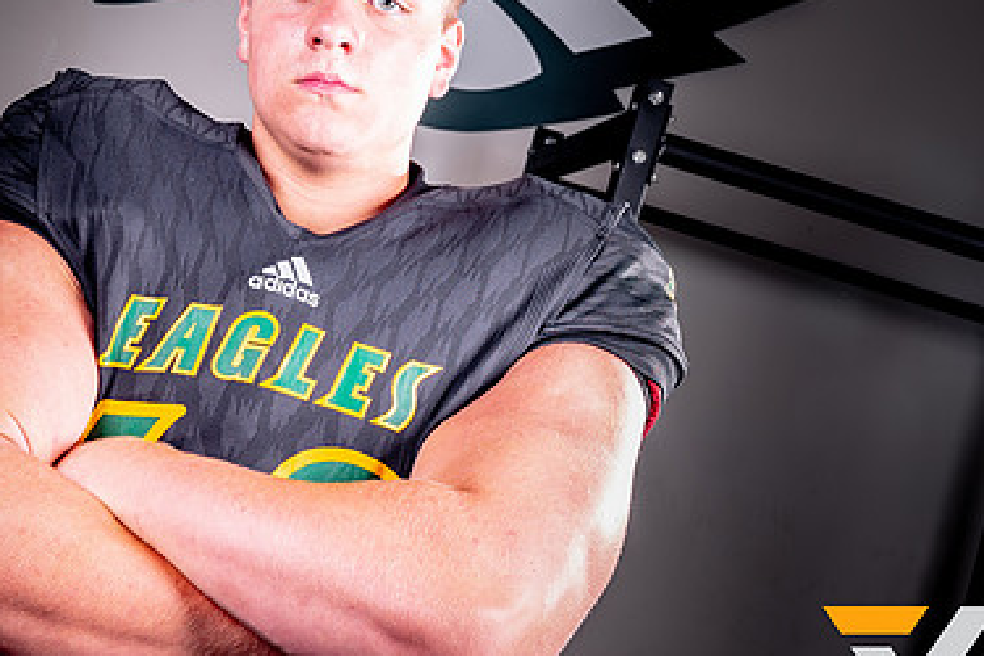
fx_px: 1695
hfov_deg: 32.1
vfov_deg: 21.9
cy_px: 244
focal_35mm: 62
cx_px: 320
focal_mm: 38
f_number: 8
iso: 100
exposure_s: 1/125
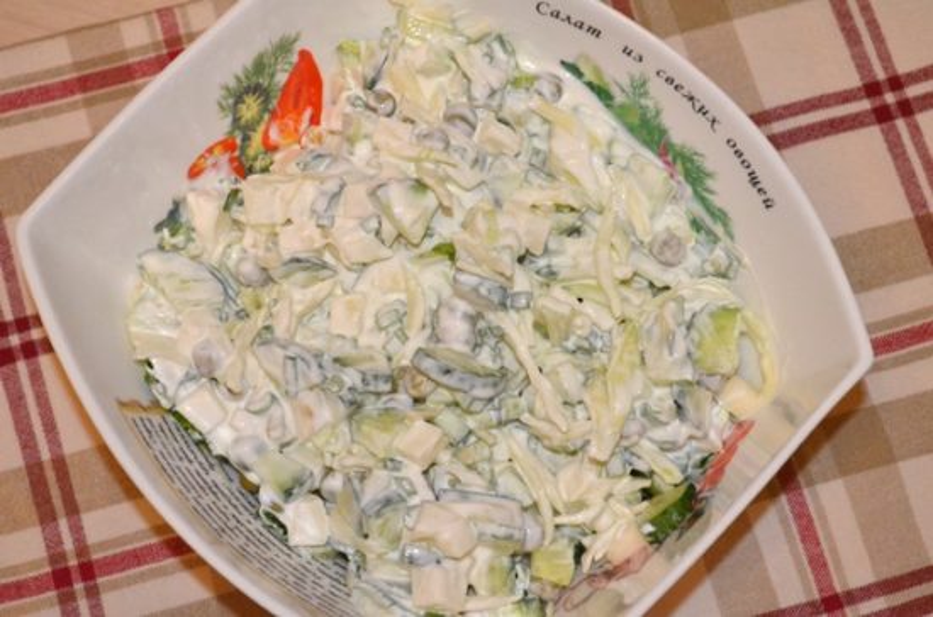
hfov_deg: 27.1
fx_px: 1939
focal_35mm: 75
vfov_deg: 18.1
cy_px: 308
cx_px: 466
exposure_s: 1/60
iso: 4000
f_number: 7.1
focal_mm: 50
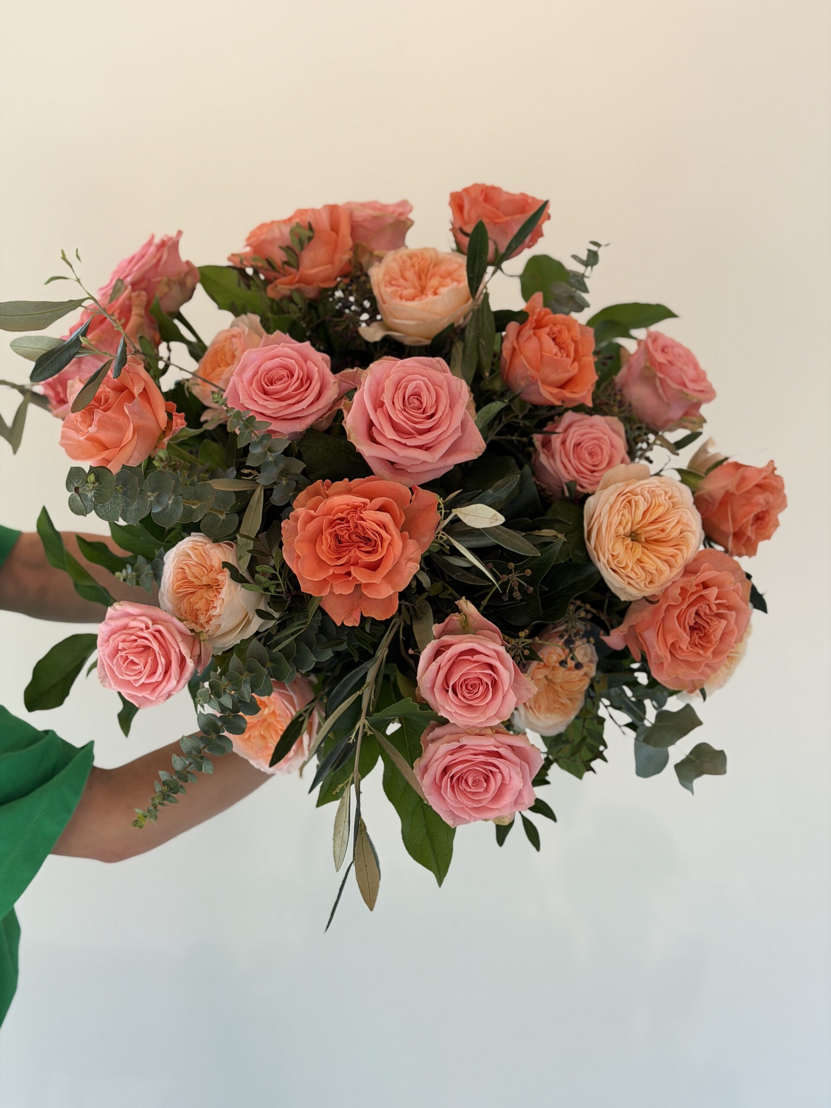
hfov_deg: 30.3
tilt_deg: -9.0
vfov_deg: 39.7
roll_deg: +1.5
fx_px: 1536
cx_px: 416
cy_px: 554
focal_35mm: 48
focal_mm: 6.76
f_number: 1.78
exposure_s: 1/121
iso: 100
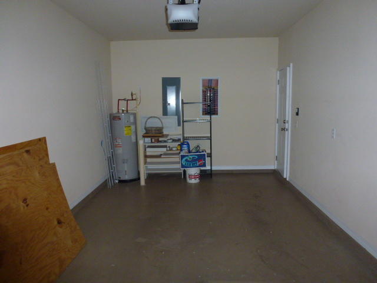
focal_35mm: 24
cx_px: 188
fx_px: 261
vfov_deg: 56.8
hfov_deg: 71.6
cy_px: 142
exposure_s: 1/60
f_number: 3.3
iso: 320
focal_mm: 4.3
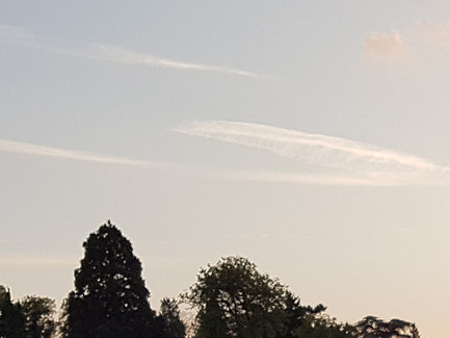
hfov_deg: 19.2
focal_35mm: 96
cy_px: 451
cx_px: 551
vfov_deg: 14.7
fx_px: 1248
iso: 40
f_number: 1.7
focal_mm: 4.2
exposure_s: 1/634
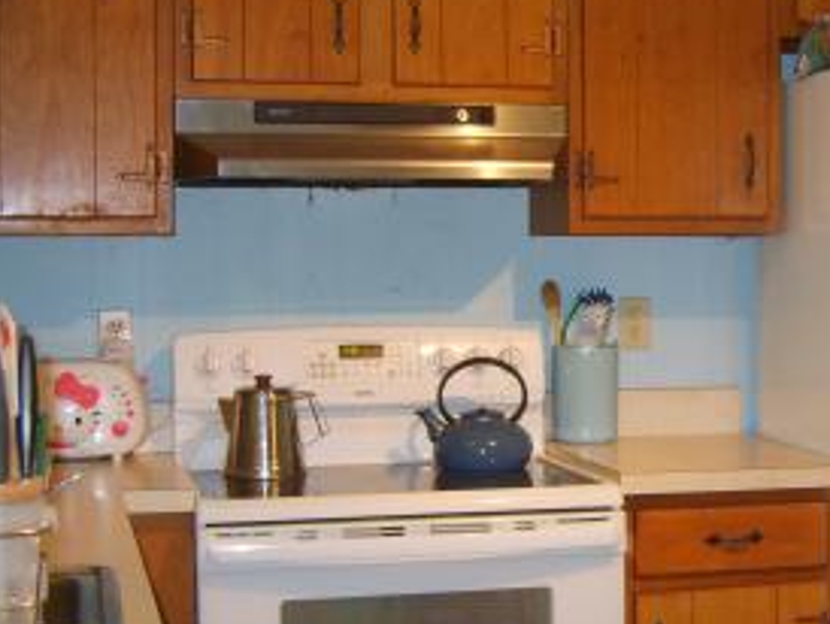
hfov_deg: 25.8
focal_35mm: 74
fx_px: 1776
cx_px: 672
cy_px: 376
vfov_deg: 19.9
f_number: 2.8
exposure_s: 1/30
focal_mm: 7.4
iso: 100
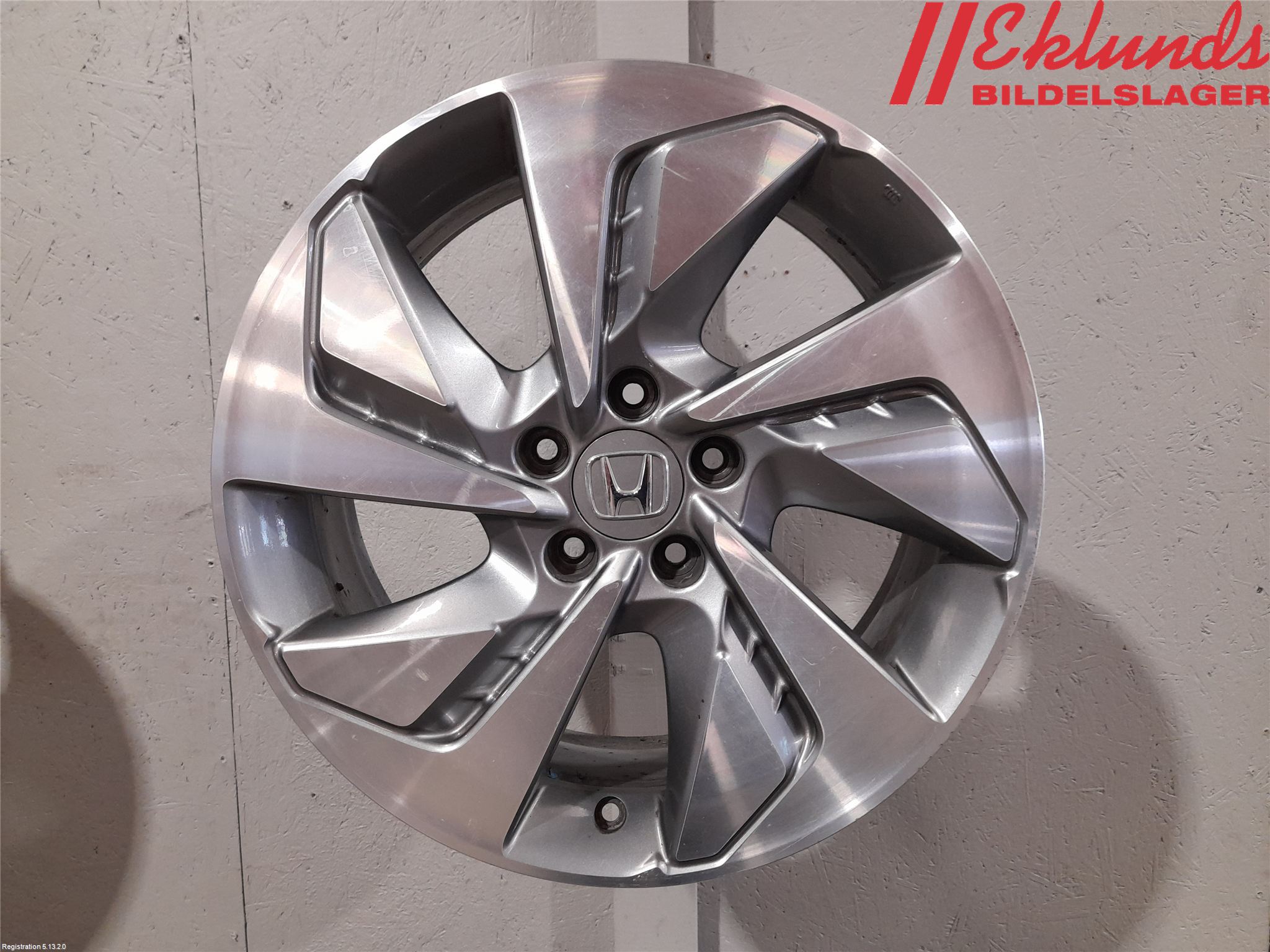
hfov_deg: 69.4
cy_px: 476
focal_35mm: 25
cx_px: 635
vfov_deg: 54.9
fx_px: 917
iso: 200
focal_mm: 4.6
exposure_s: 1/50
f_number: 2
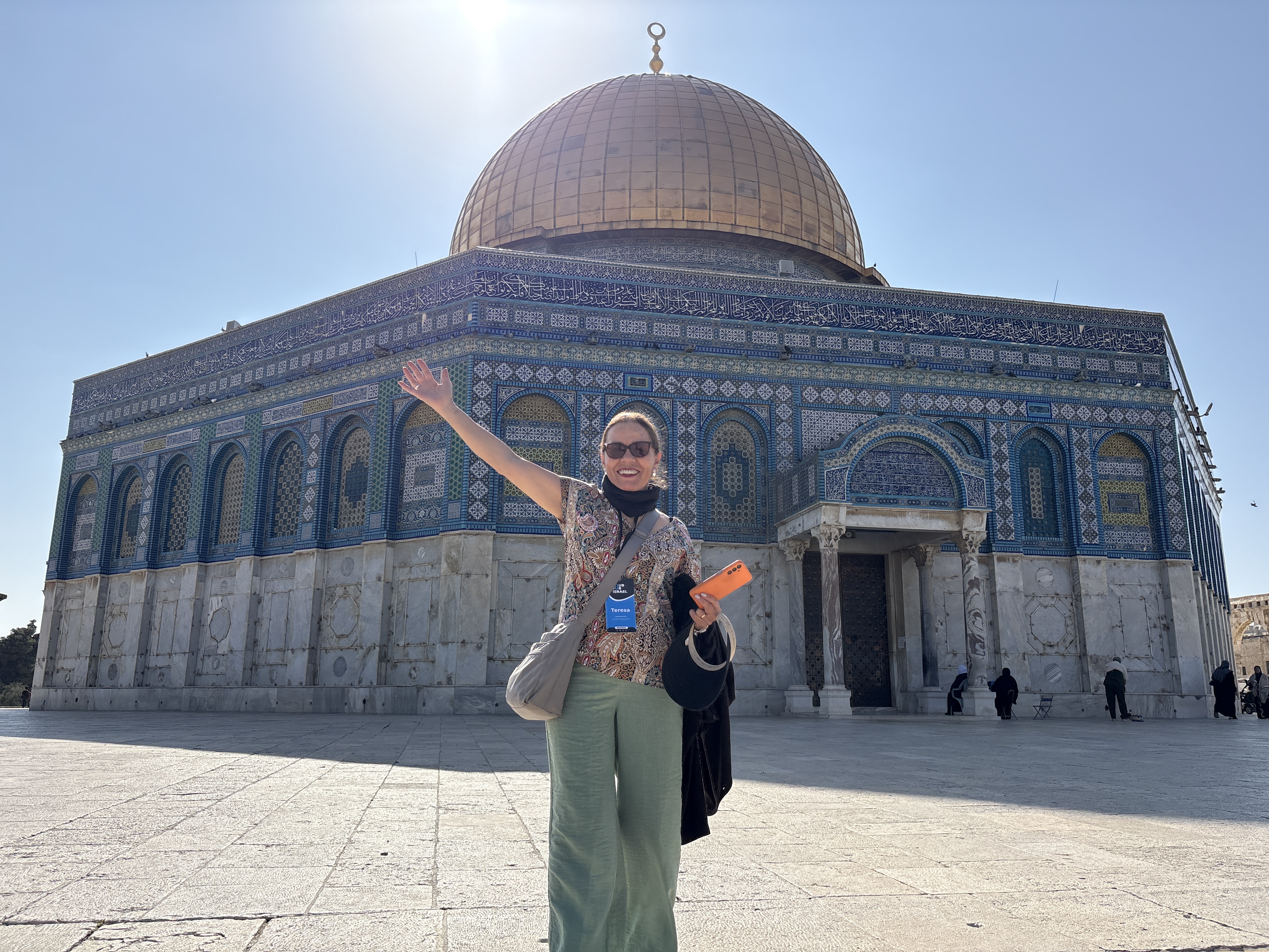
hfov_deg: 67.3
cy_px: 476
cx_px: 634
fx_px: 953
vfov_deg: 53.1
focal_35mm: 26
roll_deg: +0.5
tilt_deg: +13.3
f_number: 1.6
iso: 80
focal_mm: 5.96
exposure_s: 1/7813
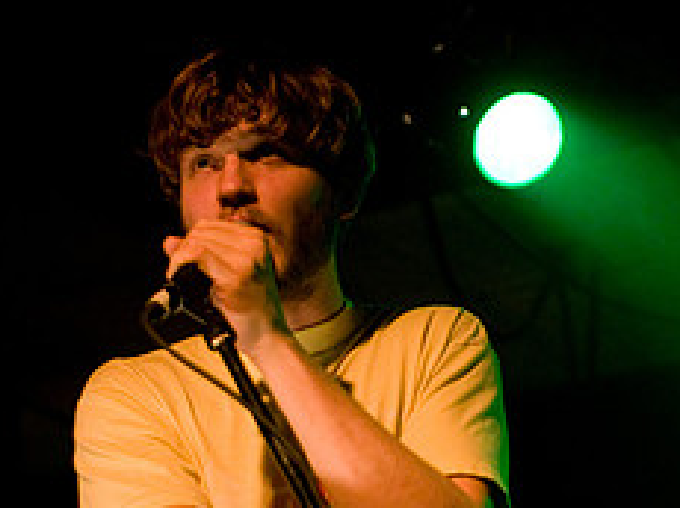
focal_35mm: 109
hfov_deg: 17.9
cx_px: 529
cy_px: 391
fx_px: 2139
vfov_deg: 13.5
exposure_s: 1/125
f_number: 1.6
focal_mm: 30
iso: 800
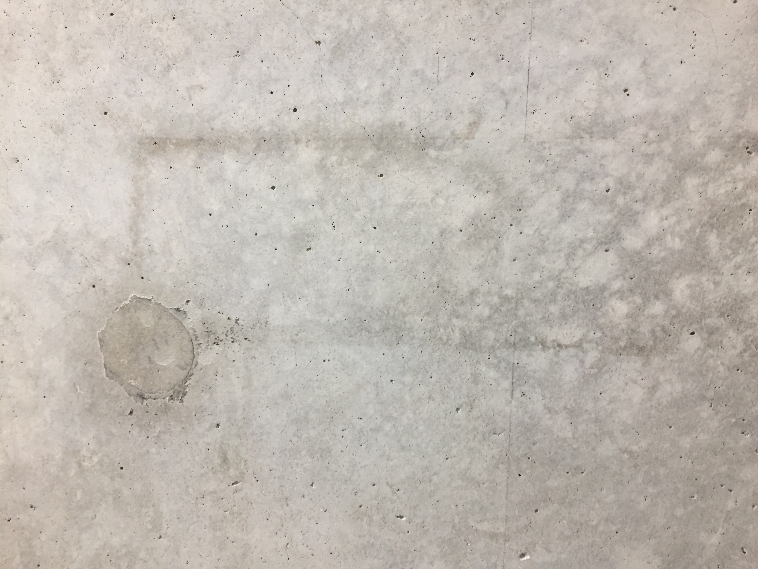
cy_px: 284
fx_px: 635
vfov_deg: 48.2
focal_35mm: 29
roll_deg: -0.3
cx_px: 379
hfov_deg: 61.7
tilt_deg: -14.3
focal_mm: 4.15
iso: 160
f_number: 2.2
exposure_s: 1/33
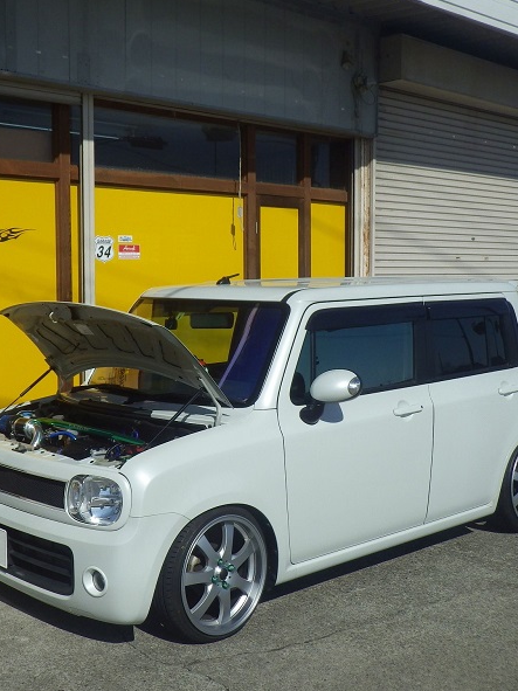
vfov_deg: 41.2
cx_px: 181
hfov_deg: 31.3
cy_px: 344
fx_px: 918
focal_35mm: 46
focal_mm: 6.1
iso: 125
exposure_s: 1/1500
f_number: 4.6
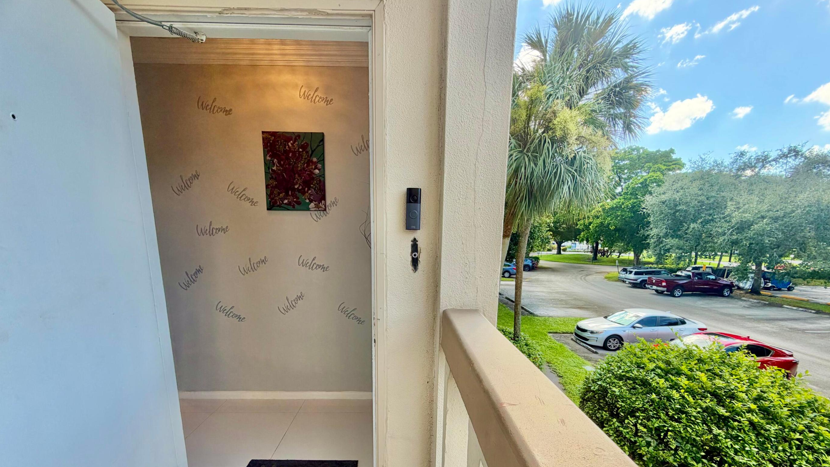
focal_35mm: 16
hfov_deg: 99.4
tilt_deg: -11.6
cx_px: 409
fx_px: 352
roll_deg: -0.2
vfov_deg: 65.5
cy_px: 306
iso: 50
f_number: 2.2
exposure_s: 1/218
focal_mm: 2.22
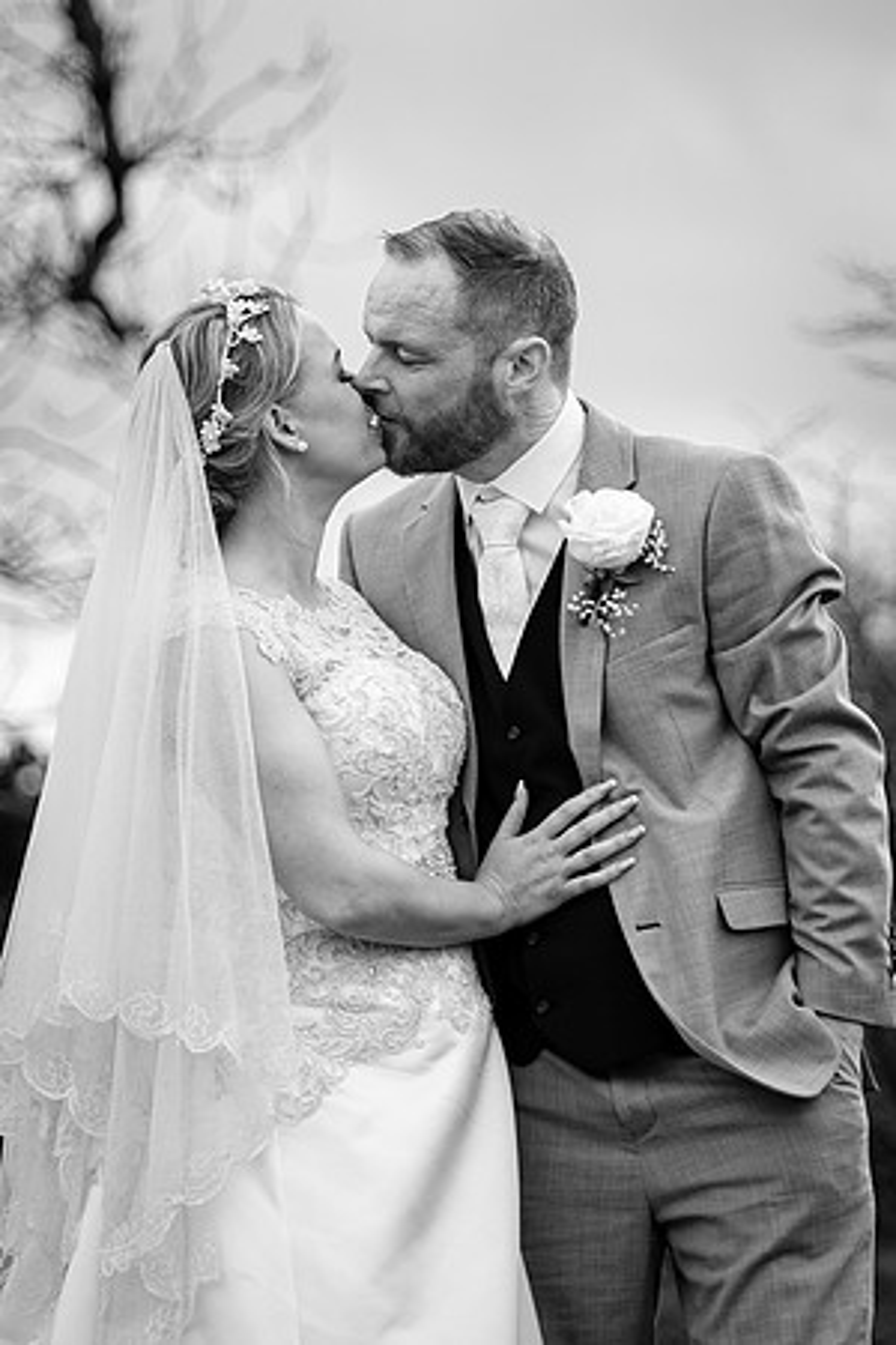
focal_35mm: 312
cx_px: 597
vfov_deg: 6.6
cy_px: 598
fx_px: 11664
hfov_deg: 4.4
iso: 160
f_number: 2.8
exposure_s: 1/500
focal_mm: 102.2
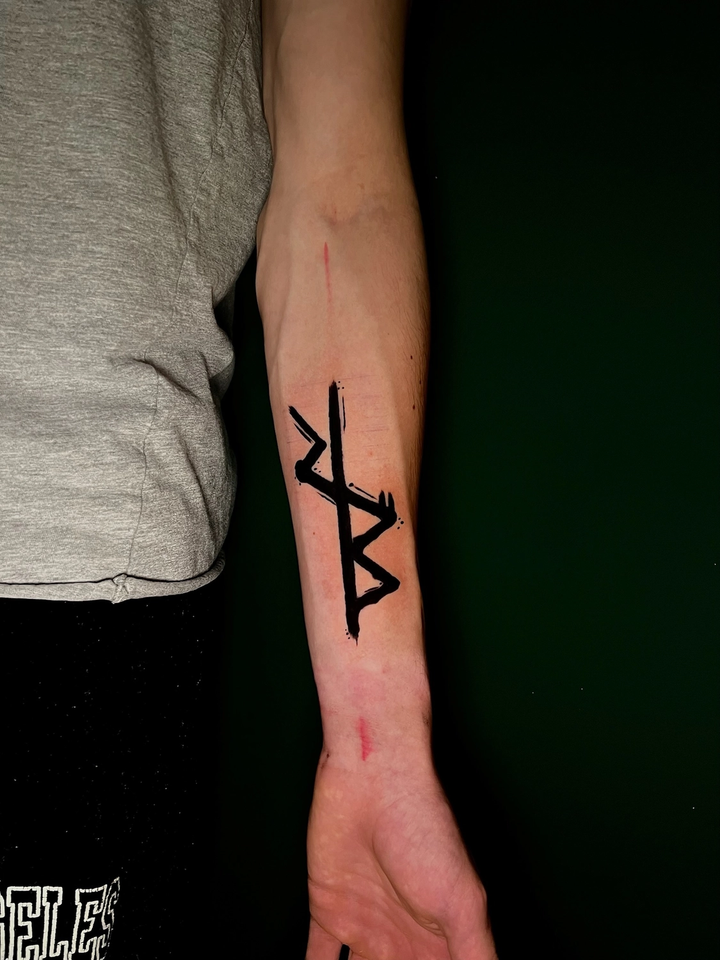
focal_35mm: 26
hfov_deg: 53.1
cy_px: 480
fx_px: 721
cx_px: 360
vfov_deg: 67.3
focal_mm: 5.7
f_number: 1.5
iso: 200
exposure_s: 1/60
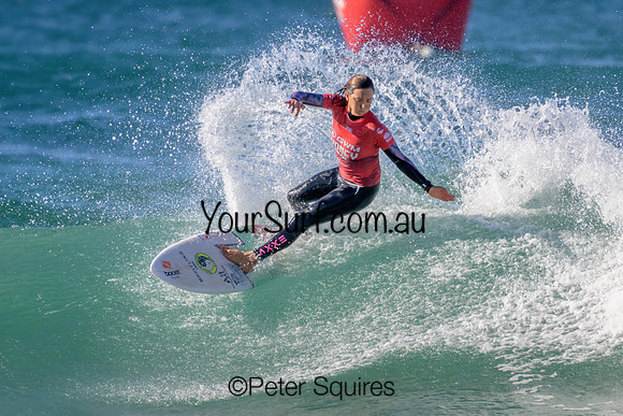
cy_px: 208
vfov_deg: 1.4
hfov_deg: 2.1
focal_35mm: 1000
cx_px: 312
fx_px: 17309
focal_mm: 1000
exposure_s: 1/2500
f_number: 11
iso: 1600
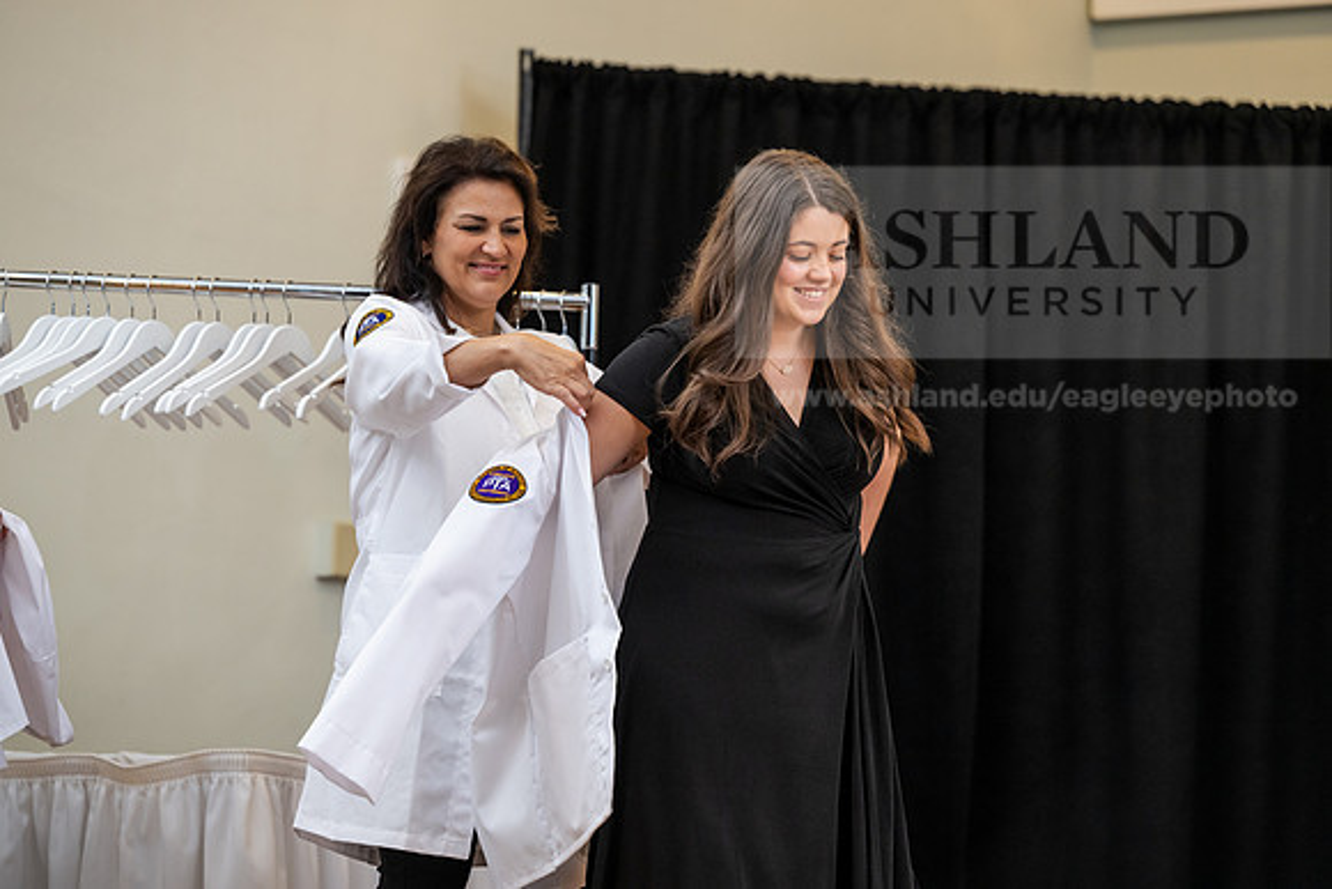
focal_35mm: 130
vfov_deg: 10.6
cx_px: 666
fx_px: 4811
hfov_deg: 15.8
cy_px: 444
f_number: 3.5
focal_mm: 130
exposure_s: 1/200
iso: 1600
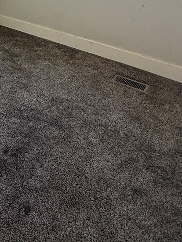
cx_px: -5
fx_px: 273
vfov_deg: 42.4
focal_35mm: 39
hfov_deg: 33.4
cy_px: 9
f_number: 2.2
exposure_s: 1/99
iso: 100
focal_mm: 2.22
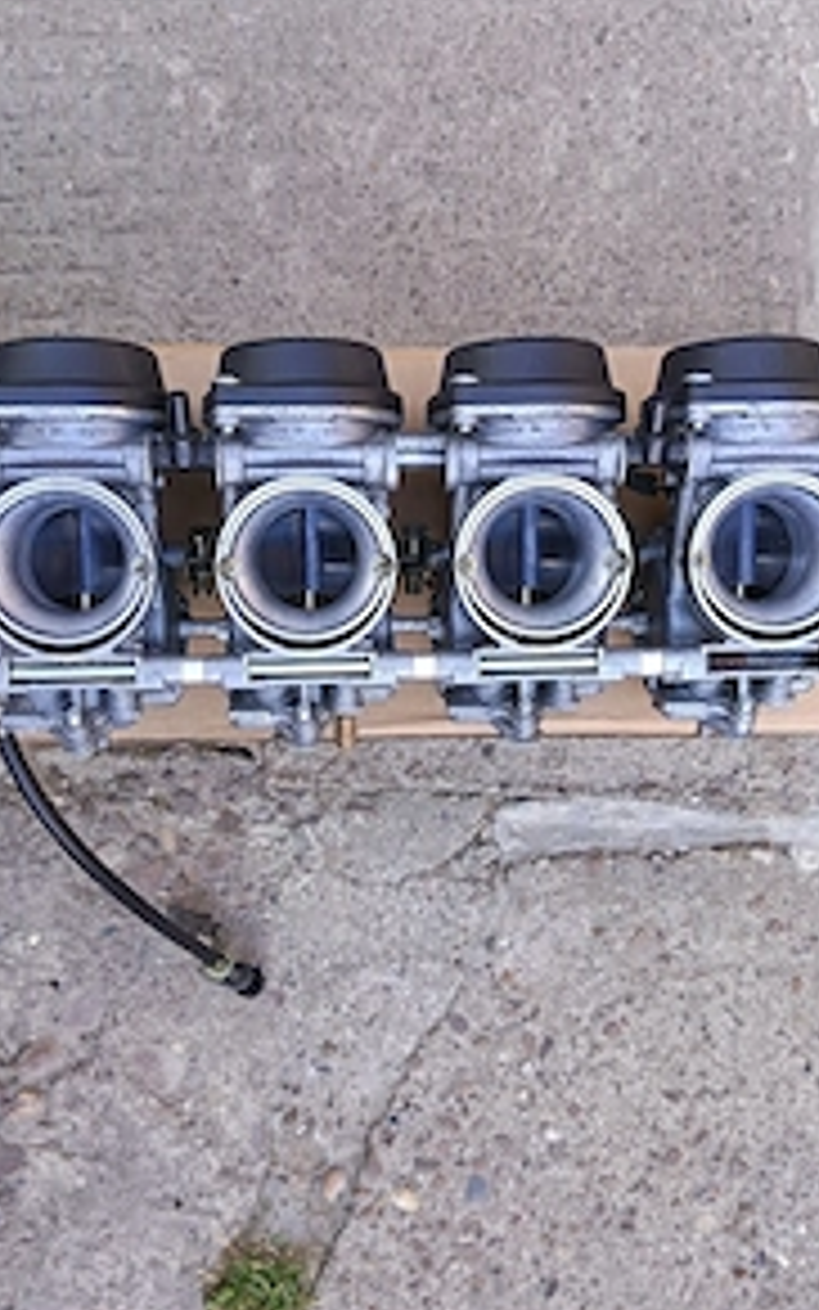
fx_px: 1249
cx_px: 414
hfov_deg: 36.3
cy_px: 693
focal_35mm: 35
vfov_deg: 55.3
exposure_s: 1/50
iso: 513
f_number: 1.75
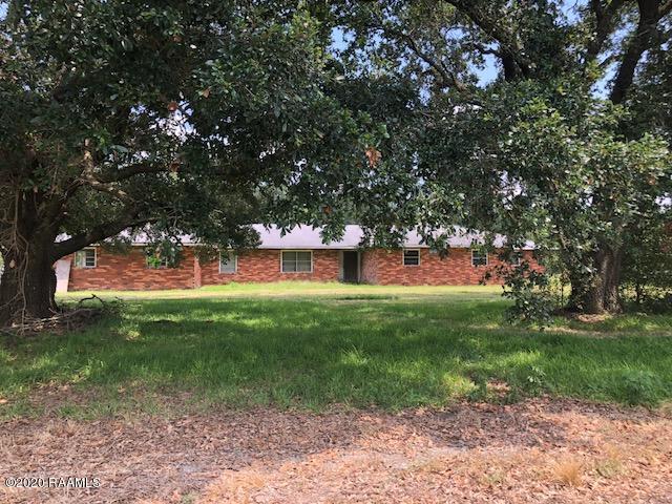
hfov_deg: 63.4
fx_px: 544
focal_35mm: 28
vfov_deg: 49.7
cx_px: 336
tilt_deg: +1.0
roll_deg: -0.3
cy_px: 252
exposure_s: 1/222
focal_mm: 3.99
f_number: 1.8
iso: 20
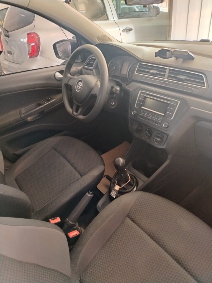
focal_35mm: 24
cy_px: 142
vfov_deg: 71.6
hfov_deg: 56.8
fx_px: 196
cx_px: 106
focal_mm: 5.25
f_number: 1.75
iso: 1378
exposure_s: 1/25
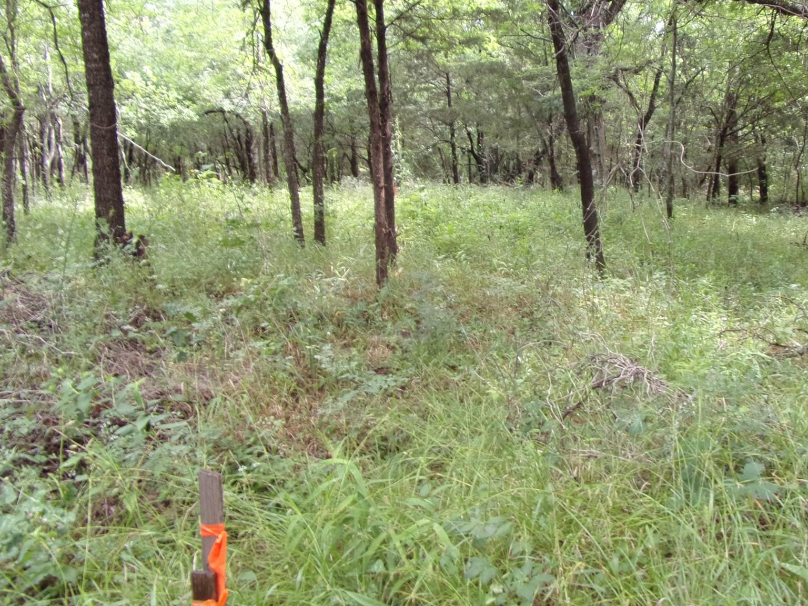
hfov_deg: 55.9
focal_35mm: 32
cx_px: 522
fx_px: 747
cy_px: 270
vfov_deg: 44.1
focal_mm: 4.3
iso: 80
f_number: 3.3
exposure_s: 1/34
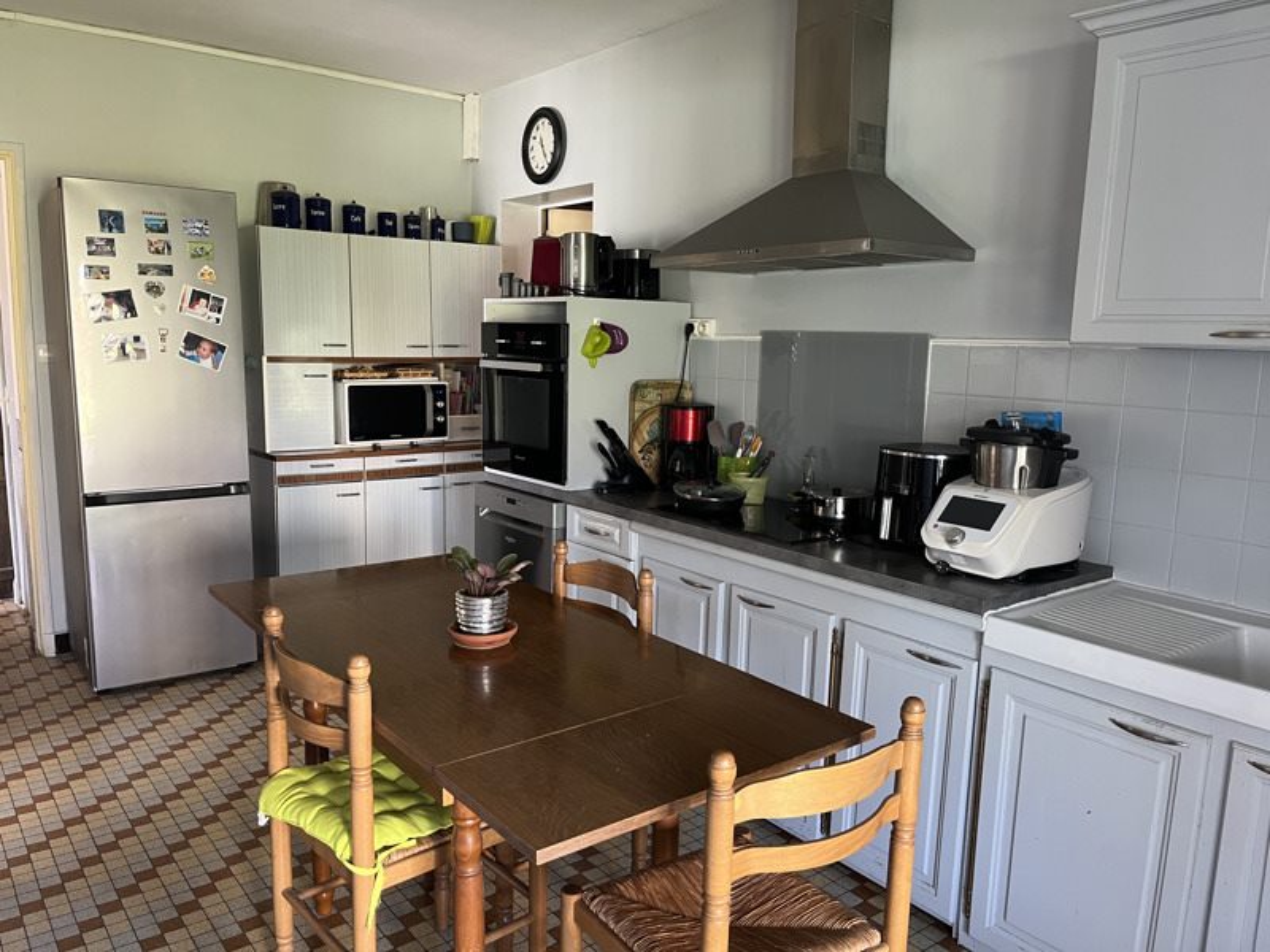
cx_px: 635
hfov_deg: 67.3
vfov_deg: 53.1
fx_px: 954
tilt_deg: -8.5
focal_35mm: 26
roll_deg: -1.2
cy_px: 476
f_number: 1.6
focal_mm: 5.1
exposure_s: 1/60
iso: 200
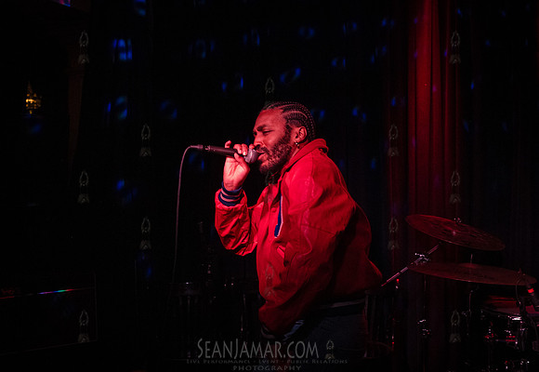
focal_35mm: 49
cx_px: 264
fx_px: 738
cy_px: 162
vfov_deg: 28.2
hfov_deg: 40.1
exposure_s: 1/160
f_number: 5
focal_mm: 42
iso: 12800
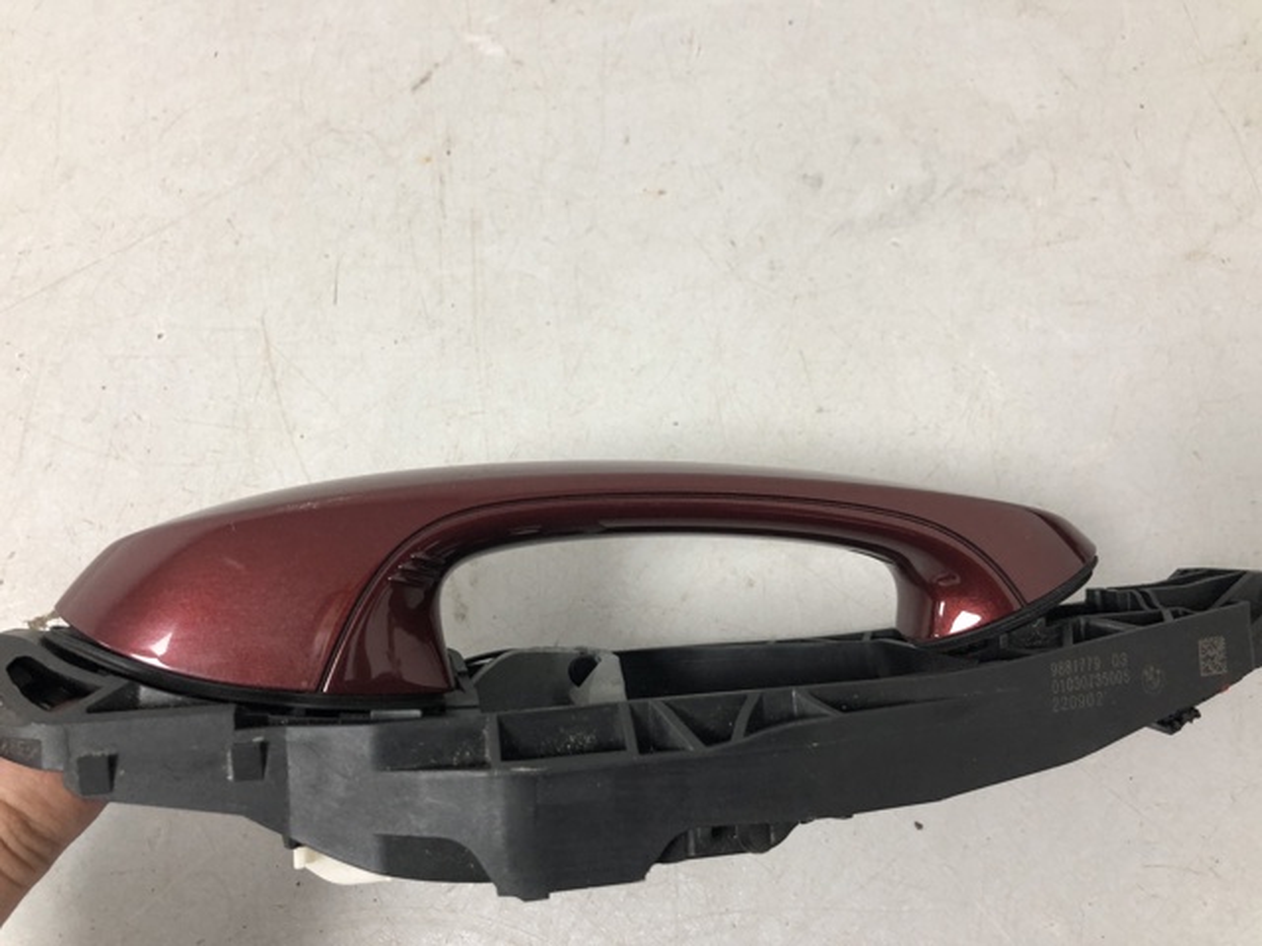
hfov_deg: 63.4
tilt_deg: -67.8
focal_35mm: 28
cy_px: 473
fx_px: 1021
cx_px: 631
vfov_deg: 49.7
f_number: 1.8
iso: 40
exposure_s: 1/20
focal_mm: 4
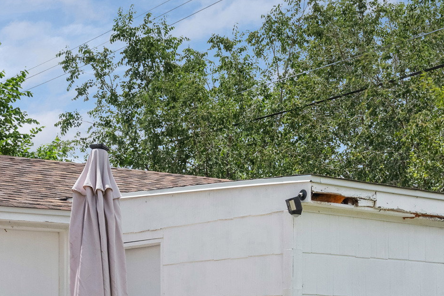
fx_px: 987
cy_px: 339
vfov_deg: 16.5
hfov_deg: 25.1
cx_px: 127
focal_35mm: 80
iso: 1600
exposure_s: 1/800
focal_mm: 30
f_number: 8
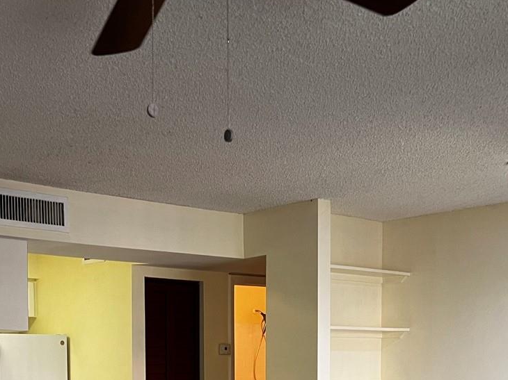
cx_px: 154
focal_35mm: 57
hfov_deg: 33.4
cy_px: 399
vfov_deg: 24.2
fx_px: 836
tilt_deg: -2.5
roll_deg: +0.6
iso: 160
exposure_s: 1/60
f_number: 1.5
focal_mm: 5.7
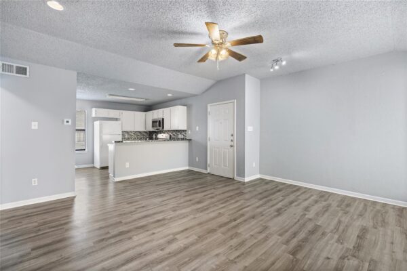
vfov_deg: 73.7
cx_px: 204
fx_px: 181
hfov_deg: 96.7
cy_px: 136
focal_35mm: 16
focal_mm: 16
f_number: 8
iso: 500
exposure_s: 1/13
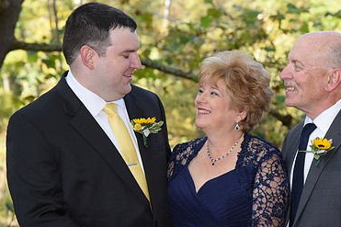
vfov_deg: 9.5
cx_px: 234
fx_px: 1363
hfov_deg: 14.2
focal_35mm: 144
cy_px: 147
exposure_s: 1/200
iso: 640
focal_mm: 92
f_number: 5.6
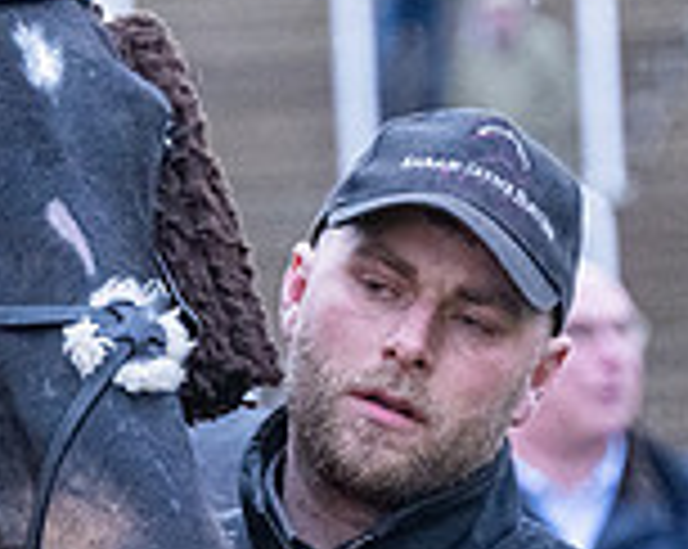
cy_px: 596
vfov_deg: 2.9
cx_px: 146
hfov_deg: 3.7
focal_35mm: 529
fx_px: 10758
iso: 3200
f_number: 4
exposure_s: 1/500
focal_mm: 125
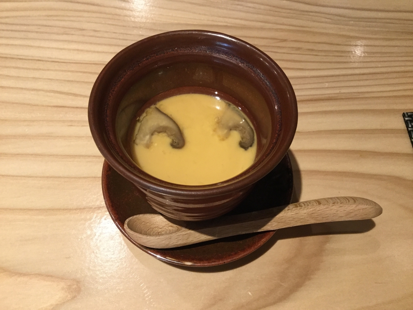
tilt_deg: -61.7
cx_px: 206
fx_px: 370
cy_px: 155
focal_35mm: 31
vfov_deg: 45.4
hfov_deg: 58.4
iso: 160
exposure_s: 1/30
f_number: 2.4
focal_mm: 3.3
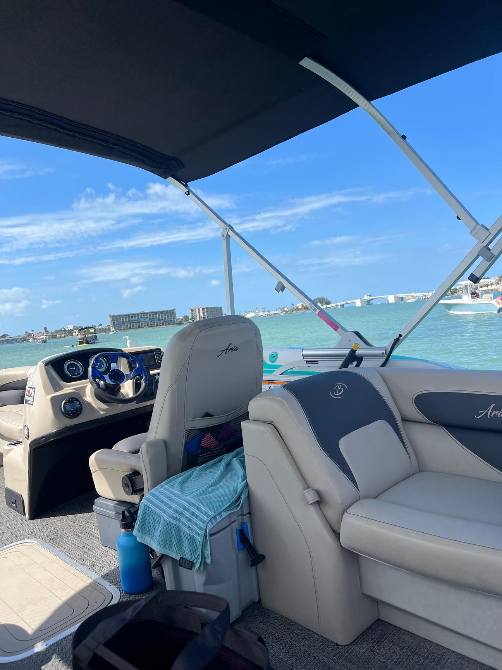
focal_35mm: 26
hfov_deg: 53.1
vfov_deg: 67.3
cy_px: 335
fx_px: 503
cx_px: 251
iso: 50
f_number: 1.5
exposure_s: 1/3571
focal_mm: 5.7
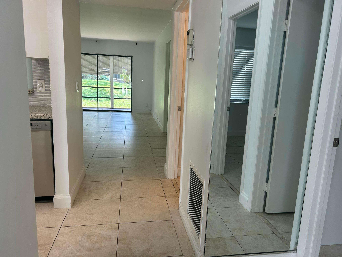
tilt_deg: -9.7
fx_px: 257
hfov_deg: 67.3
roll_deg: -1.4
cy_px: 128
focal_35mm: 26
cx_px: 171
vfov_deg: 53.1
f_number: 1.5
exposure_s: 1/120
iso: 64
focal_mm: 5.7
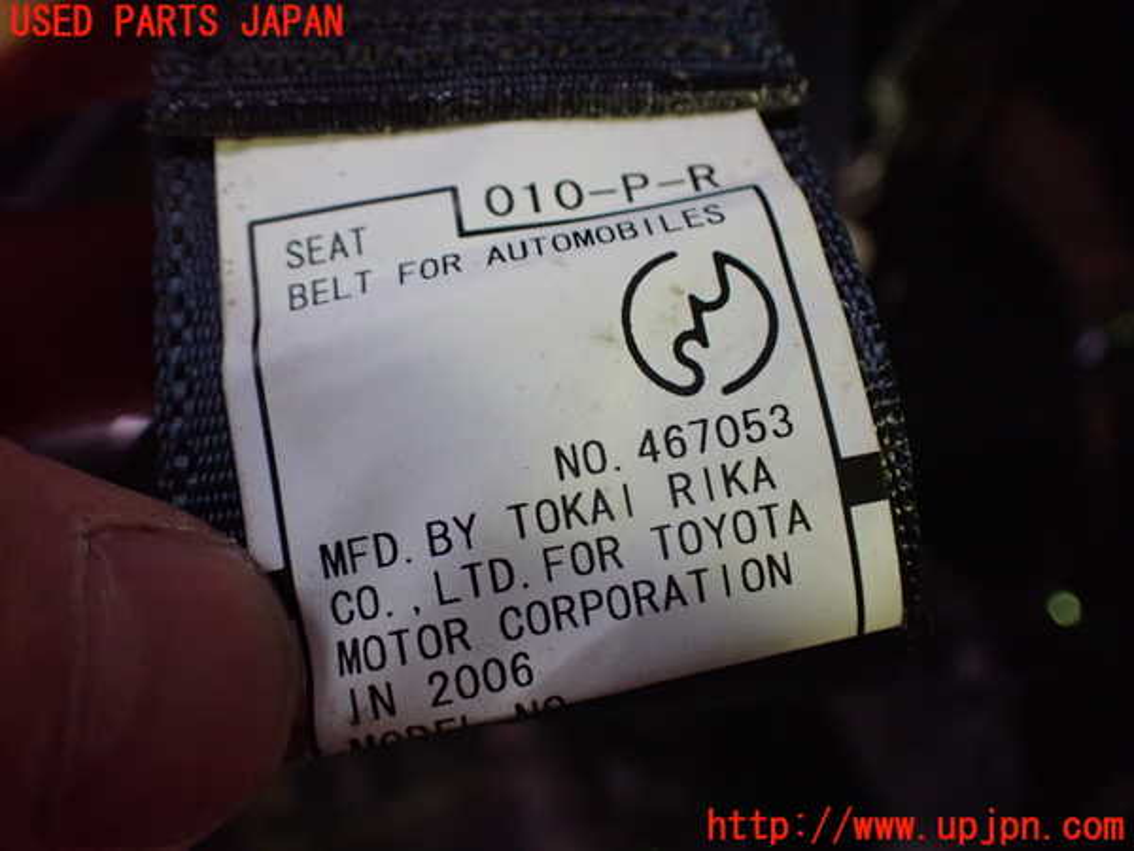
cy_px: 426
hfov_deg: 60.0
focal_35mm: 30
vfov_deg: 46.8
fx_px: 983
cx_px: 567
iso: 800
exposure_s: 1/80
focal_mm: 5.4
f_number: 2.3
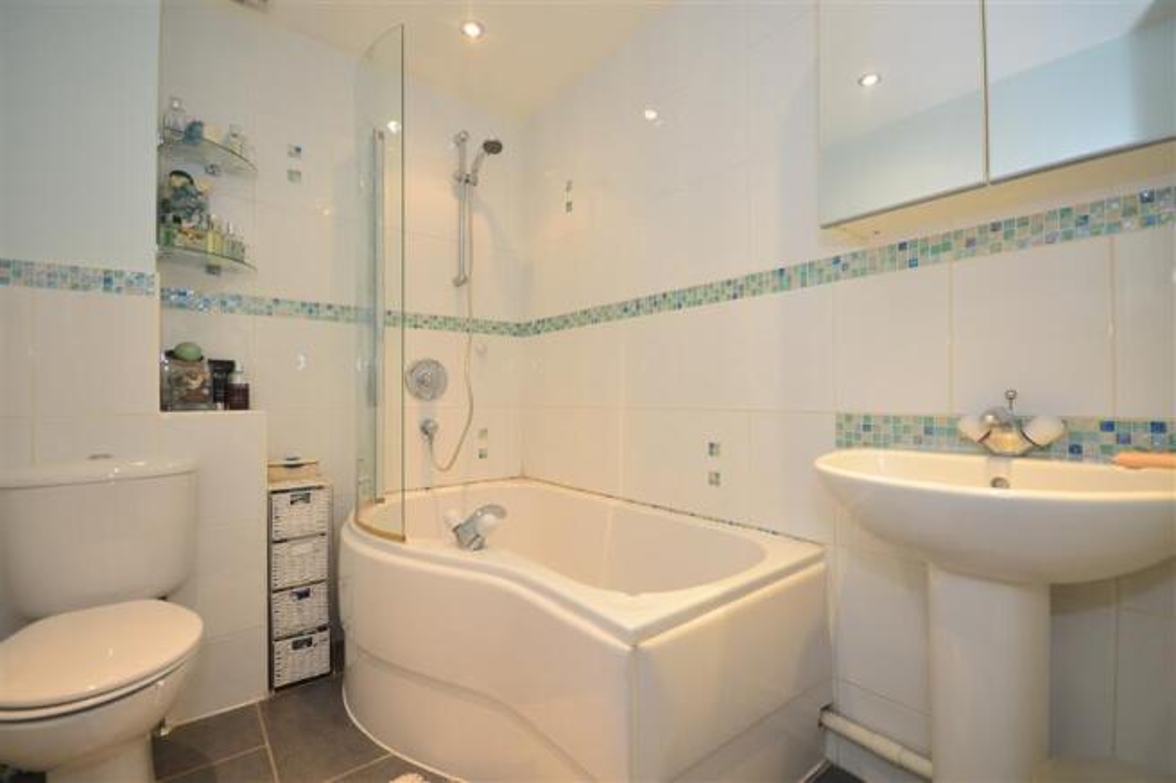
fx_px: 490
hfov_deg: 100.4
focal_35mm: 15
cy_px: 392
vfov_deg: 77.3
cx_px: 588
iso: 400
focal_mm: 10
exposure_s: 1/25
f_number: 5.6
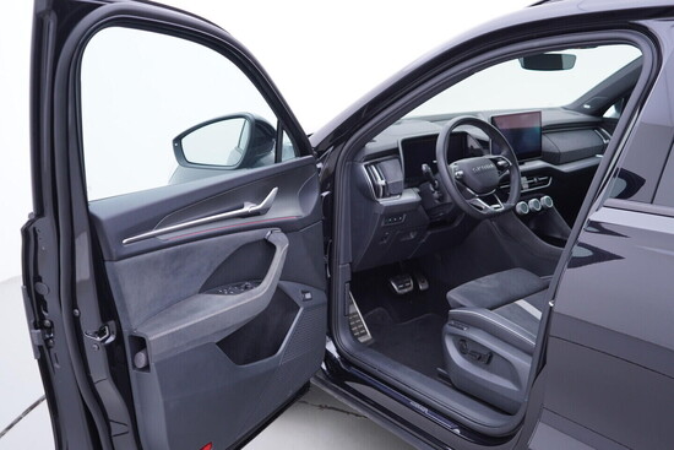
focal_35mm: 36
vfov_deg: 36.9
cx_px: 337
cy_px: 225
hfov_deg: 53.1
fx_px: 674
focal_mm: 24
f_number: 2.8
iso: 125
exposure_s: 1/40
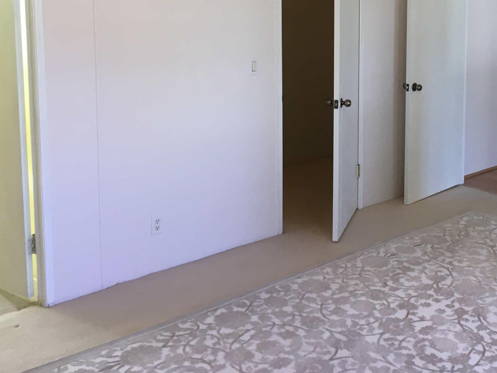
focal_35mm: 50
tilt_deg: -6.7
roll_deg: -0.8
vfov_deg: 28.3
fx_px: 718
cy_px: 57
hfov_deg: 37.1
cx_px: 384
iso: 25
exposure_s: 1/30
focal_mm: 4.15
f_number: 2.2
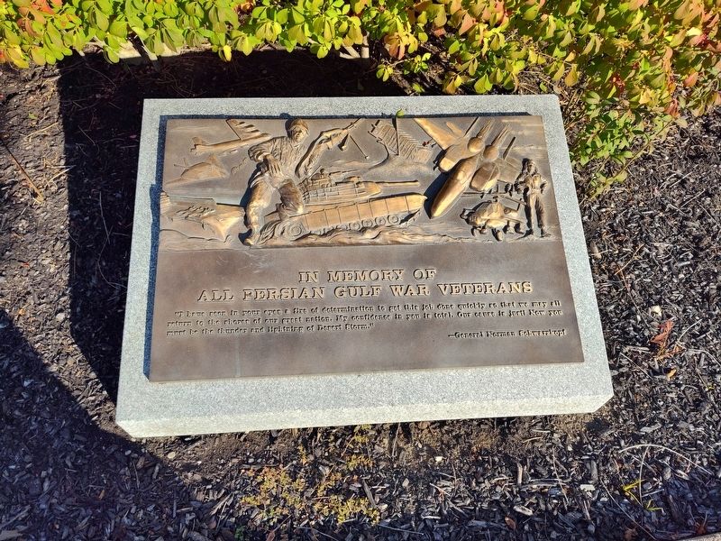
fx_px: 479
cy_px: 270
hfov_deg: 73.9
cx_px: 360
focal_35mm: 23
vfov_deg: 58.9
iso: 100
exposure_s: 1/1105
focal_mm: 5.56
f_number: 1.8
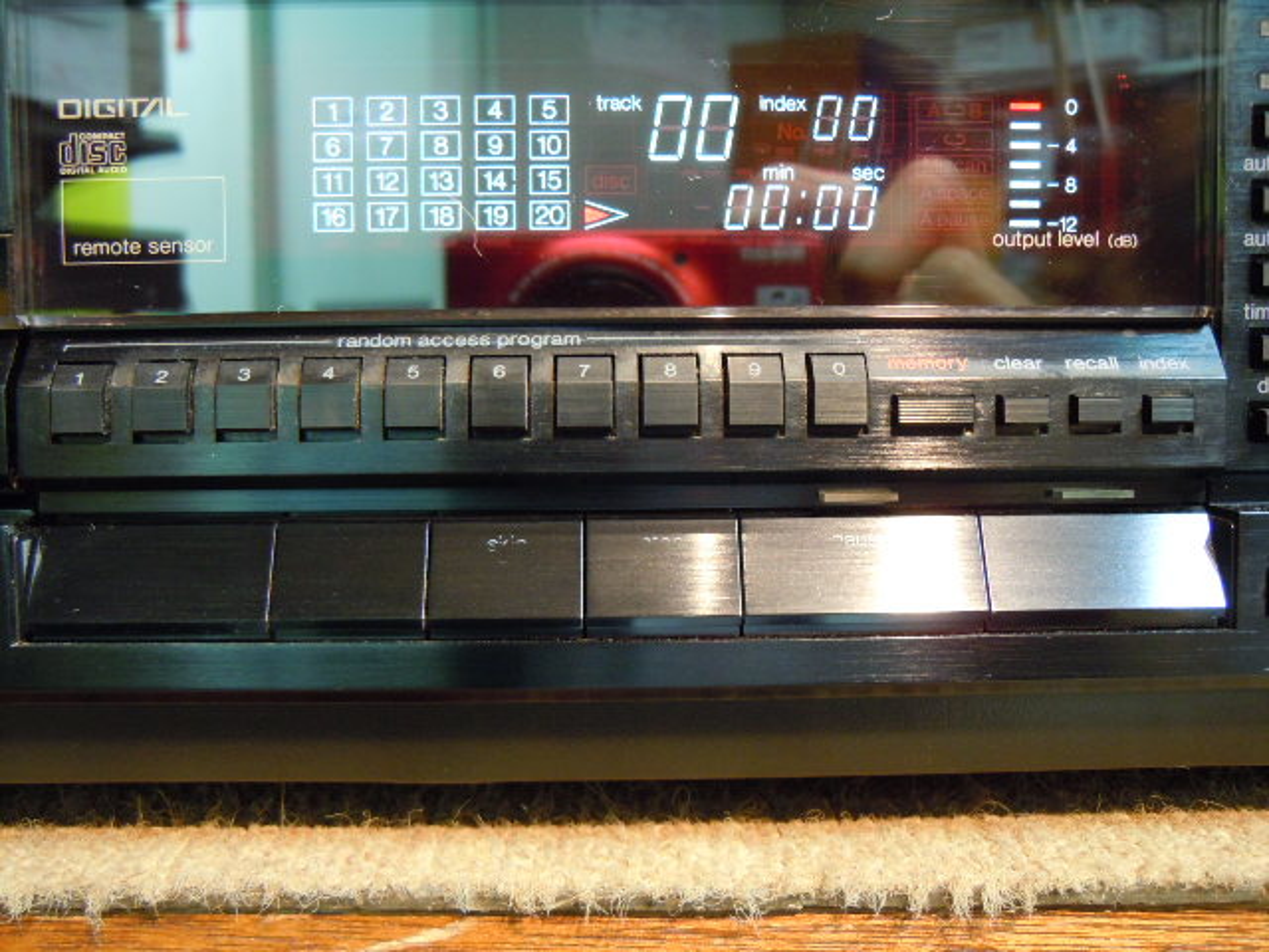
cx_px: 634
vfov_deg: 36.8
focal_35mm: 39
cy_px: 476
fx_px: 1430
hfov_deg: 47.9
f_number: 3.7
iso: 400
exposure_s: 1/3
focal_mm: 7.1
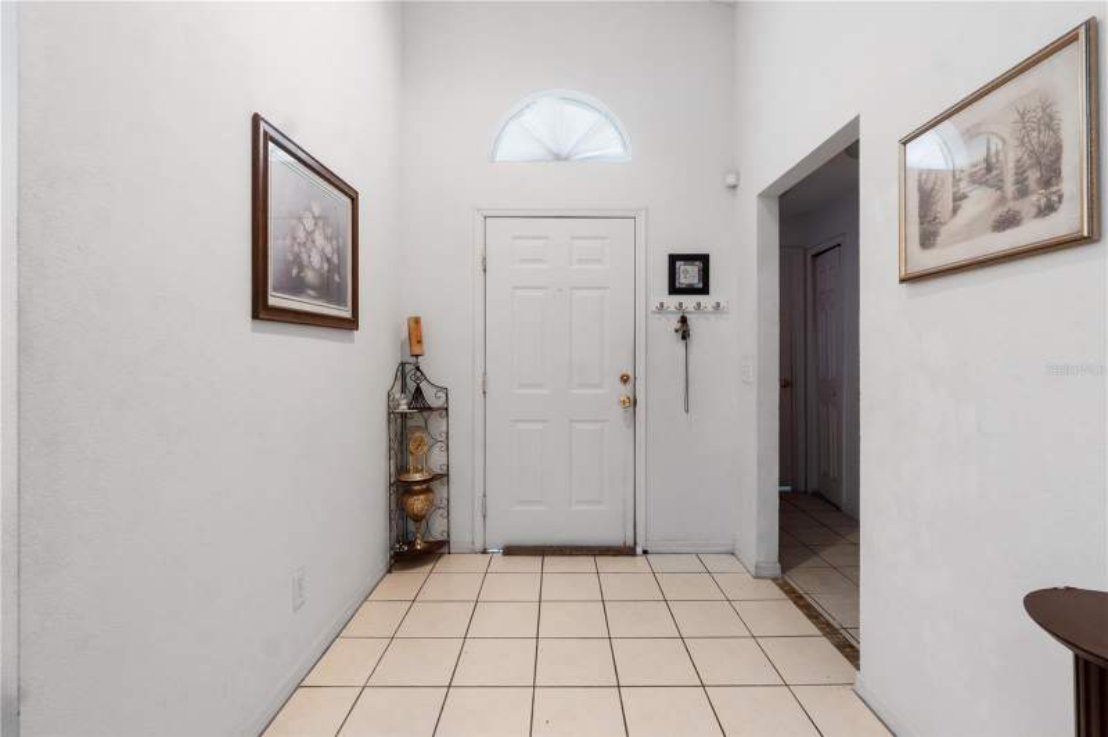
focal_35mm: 15
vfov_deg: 77.2
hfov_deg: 100.4
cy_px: 368
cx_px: 554
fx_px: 461
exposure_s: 1.6
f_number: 9
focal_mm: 10
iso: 100
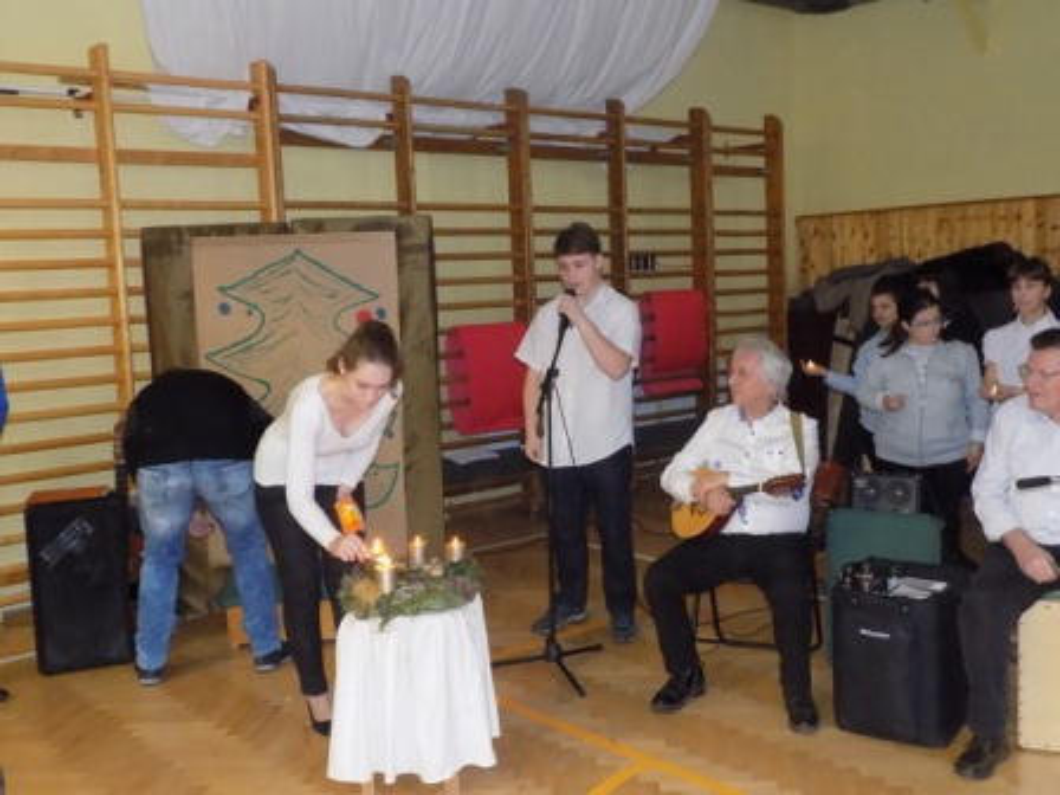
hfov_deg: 54.0
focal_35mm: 34
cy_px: 398
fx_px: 1041
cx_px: 530
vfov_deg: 41.8
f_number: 3.4
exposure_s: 1/30
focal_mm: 6.1
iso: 640
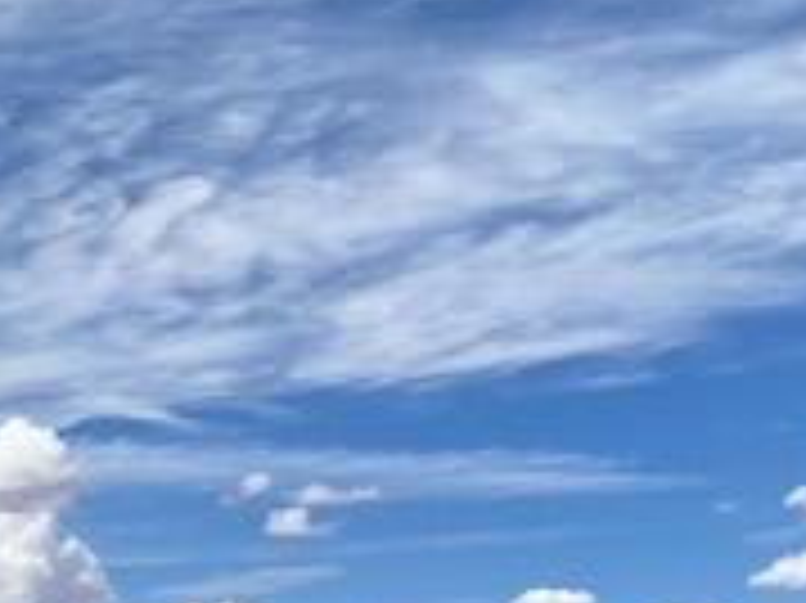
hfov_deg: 21.1
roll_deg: +0.8
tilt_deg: +3.5
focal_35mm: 93
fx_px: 2164
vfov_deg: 15.4
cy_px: 702
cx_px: 419
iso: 32
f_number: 1.8
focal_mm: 4.25
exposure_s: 1/5236
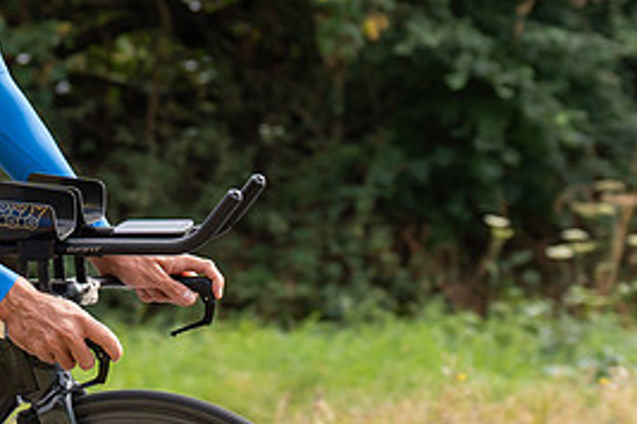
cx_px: -209
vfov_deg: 5.2
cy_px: 42
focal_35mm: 264
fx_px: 4671
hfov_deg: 7.7
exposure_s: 1/1000
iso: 100
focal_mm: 70
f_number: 4
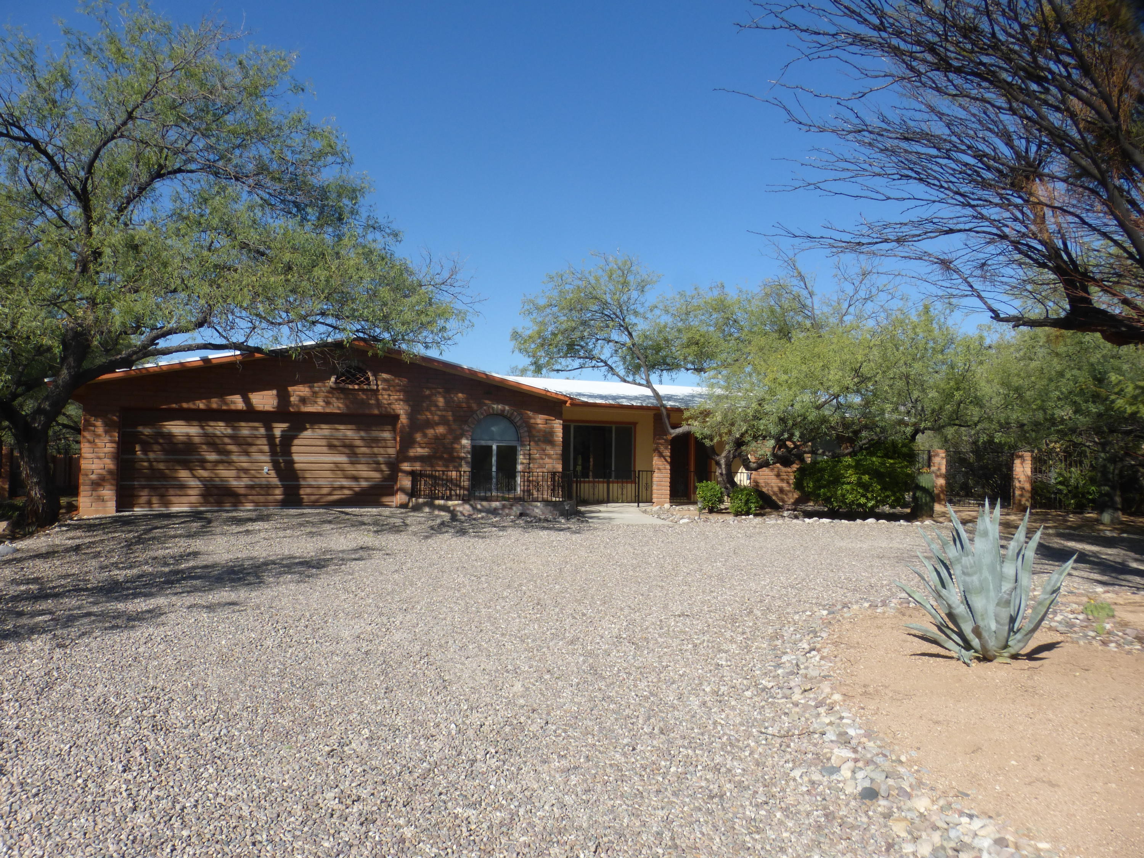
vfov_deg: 54.9
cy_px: 429
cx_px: 572
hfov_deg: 69.4
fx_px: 826
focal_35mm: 25
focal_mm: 4.3
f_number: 4
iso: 100
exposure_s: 1/800
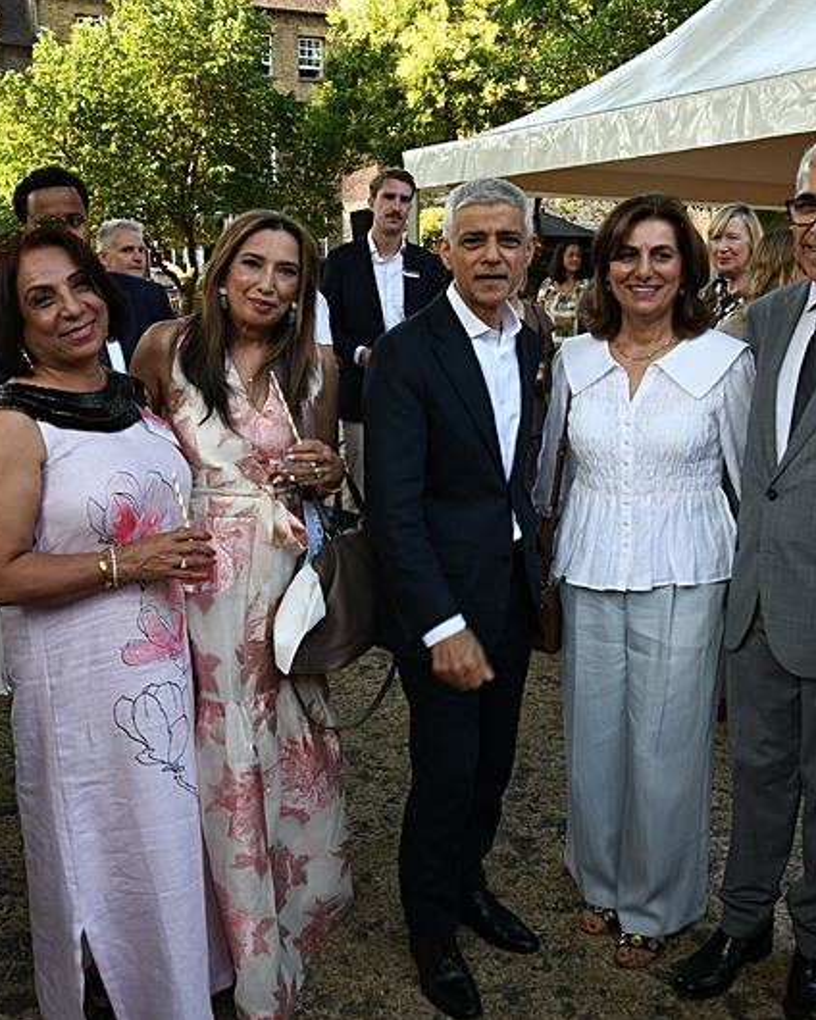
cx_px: 418
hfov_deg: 43.4
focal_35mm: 34
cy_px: 511
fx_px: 1026
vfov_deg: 52.8
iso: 400
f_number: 6.3
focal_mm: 24
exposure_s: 1/60
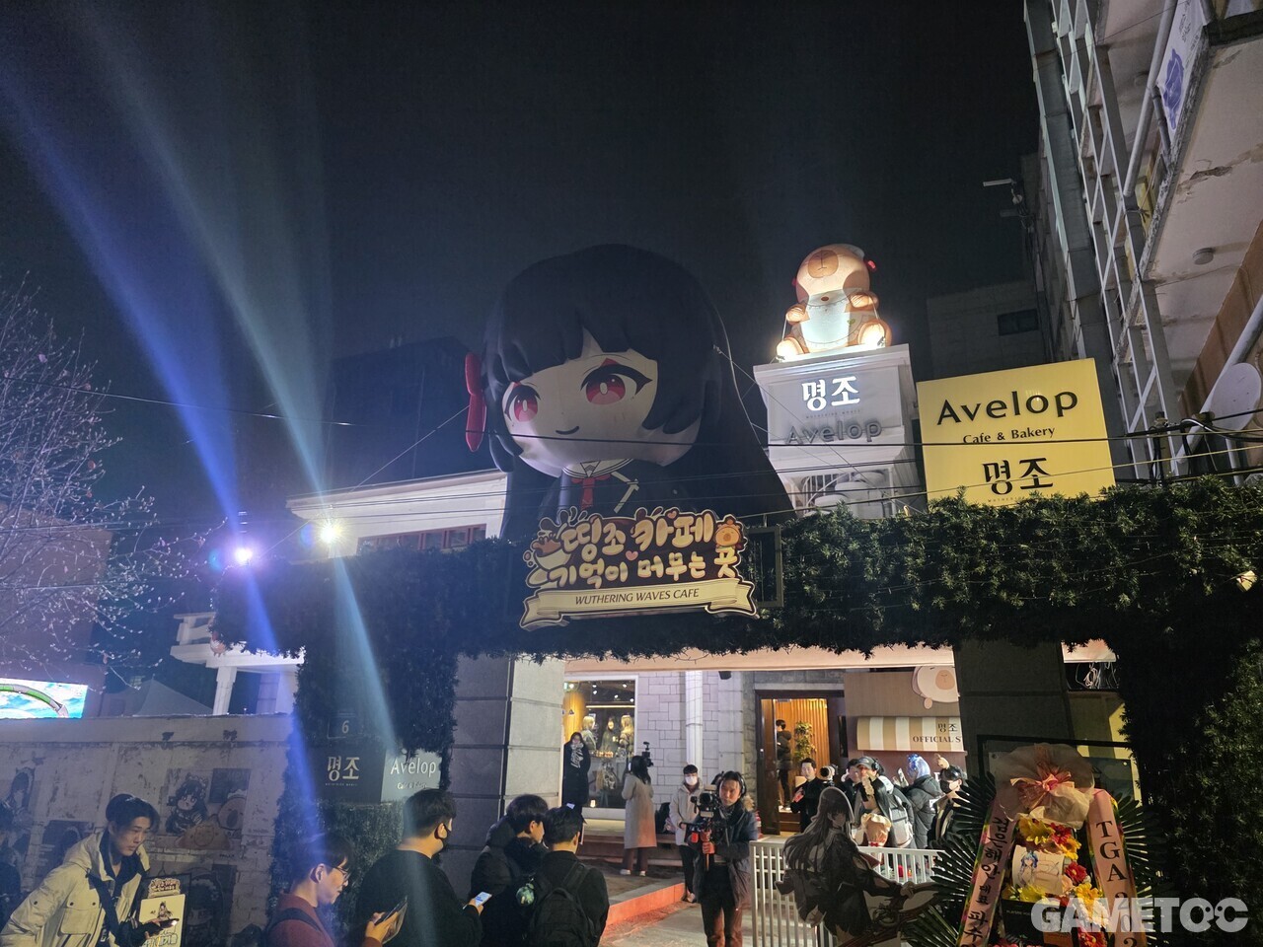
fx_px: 839
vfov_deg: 58.9
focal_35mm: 23
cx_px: 632
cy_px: 474
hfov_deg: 73.9
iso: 2000
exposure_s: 1/120
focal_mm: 6.3
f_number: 1.7
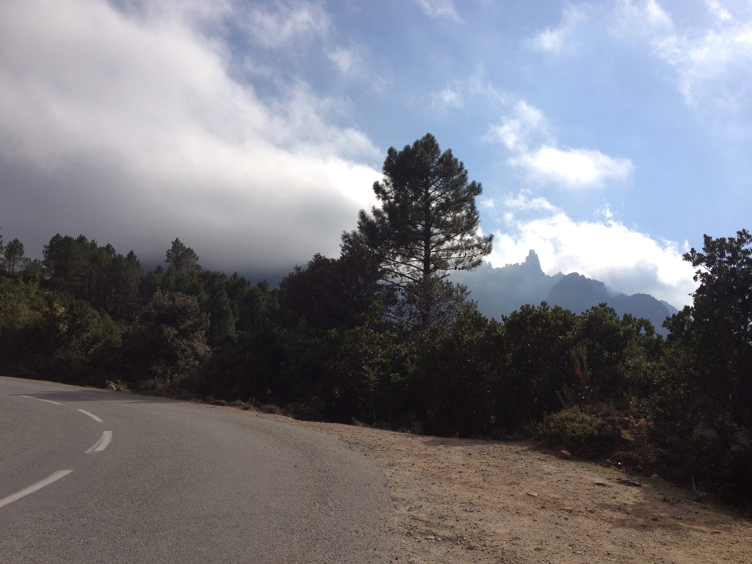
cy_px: 282
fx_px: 760
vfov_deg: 40.7
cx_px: 376
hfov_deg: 52.6
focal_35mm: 35
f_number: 2.4
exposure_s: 1/3953
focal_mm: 4.28
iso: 64
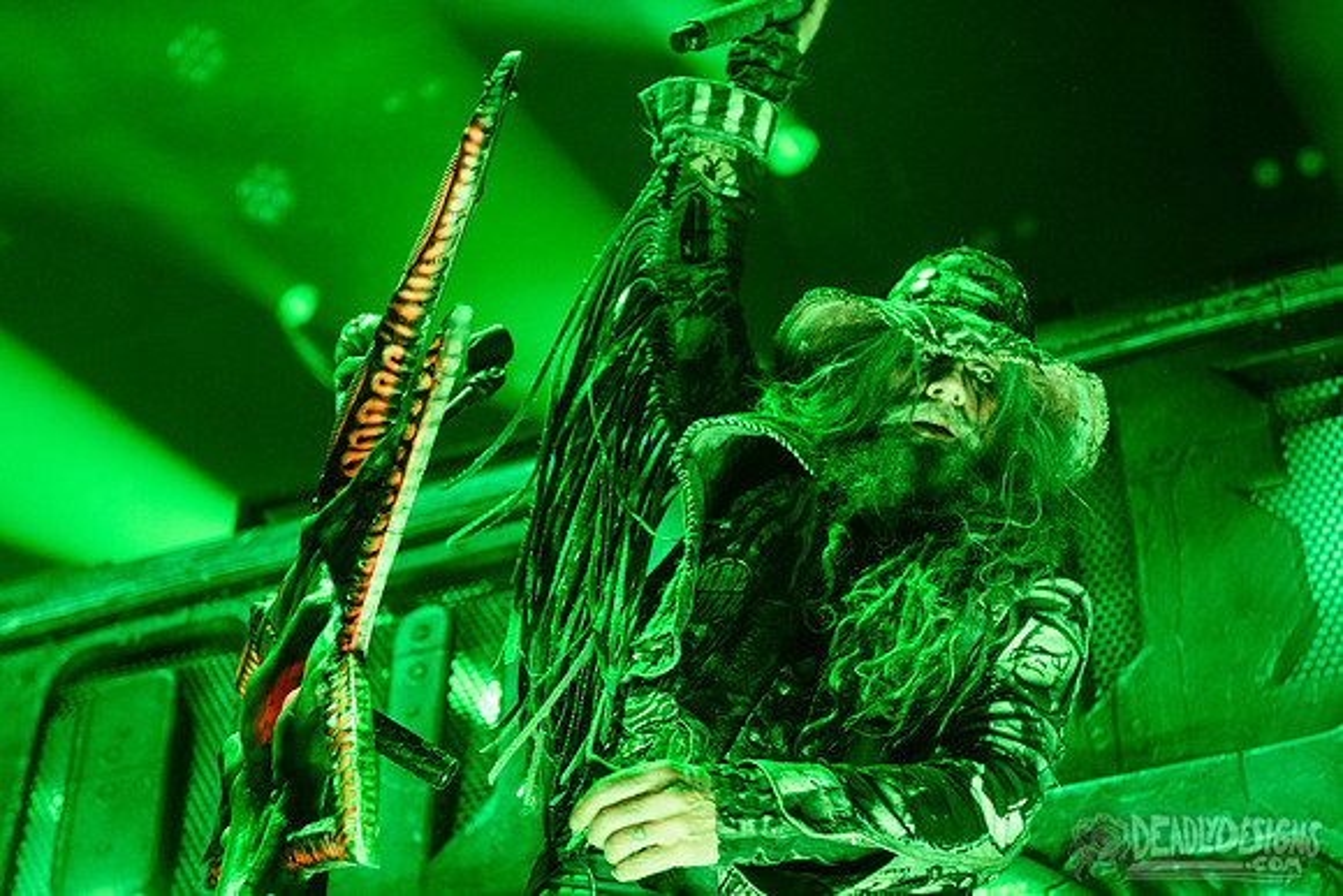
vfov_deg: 19.0
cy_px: 488
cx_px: 697
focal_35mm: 72
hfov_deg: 28.1
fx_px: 2681
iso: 3200
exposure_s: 1/500
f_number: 4
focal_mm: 66
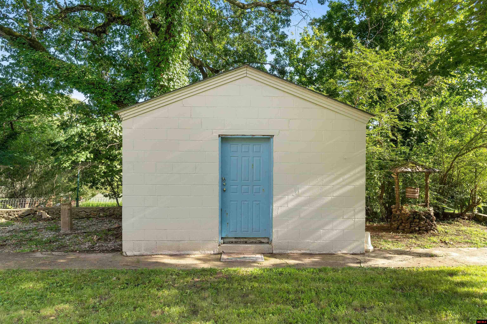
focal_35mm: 24
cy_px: 162
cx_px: 244
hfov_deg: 73.7
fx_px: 325
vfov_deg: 53.1
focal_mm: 16
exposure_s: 1/25
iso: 200
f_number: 9
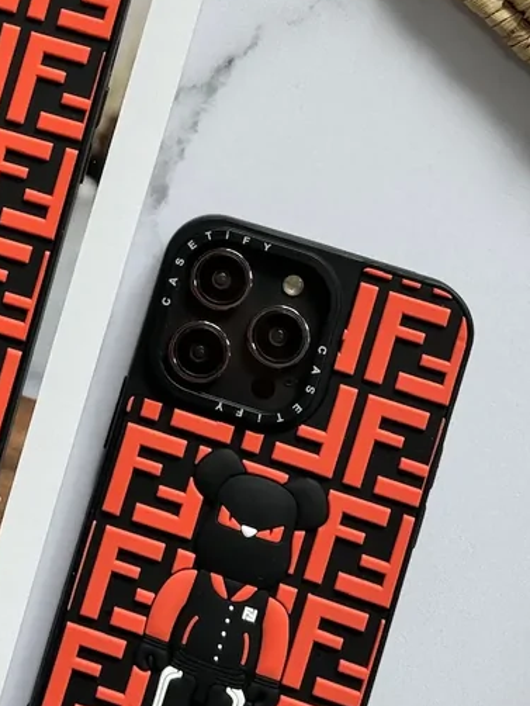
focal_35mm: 86
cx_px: 60
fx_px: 1754
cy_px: 105
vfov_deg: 22.3
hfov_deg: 17.0
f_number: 1.78
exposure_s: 1/170
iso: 50
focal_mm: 6.86
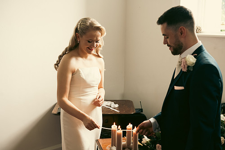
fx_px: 319
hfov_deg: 38.8
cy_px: 78
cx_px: 123
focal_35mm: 51
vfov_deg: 26.5
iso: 800
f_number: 3.5
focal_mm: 44
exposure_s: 1/160
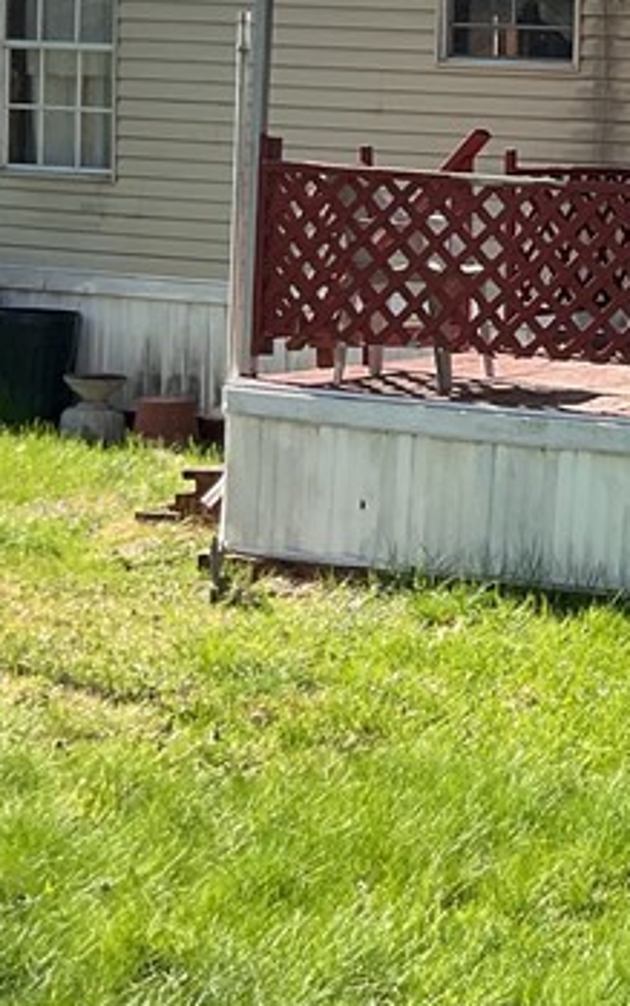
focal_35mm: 90
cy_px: 256
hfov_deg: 13.2
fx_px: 2470
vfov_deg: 22.8
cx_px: 1116
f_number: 1.8
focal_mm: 3
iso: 16
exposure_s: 1/574
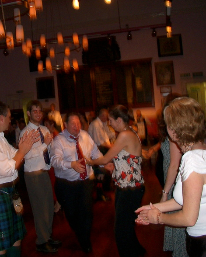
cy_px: 128
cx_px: 48
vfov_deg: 40.3
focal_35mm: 46
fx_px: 350
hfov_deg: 32.1
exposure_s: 1/40
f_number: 2.6
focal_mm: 5.8
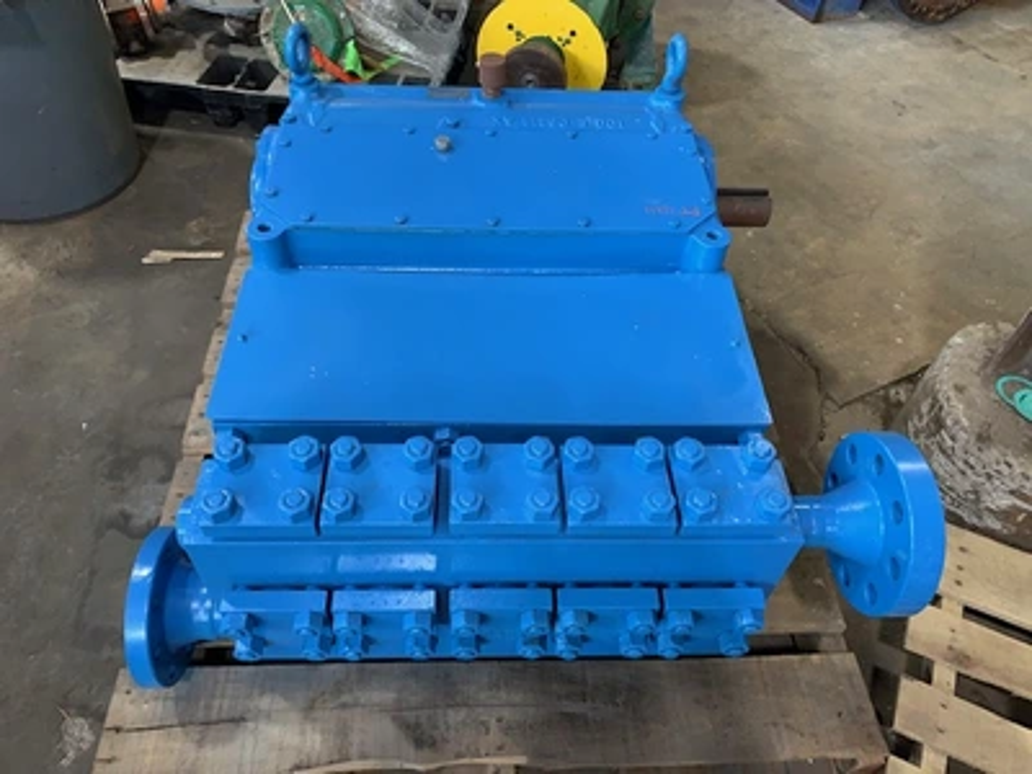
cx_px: 516
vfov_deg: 53.1
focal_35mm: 26
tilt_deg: -47.8
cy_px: 387
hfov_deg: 67.3
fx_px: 775
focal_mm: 4.25
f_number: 1.8
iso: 200
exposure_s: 1/60
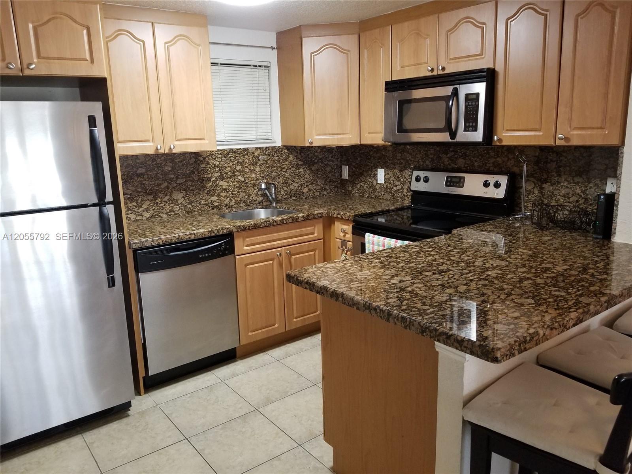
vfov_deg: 53.1
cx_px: 316
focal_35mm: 26
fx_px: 475
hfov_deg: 67.3
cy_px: 237
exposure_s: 1/30
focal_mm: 4.25
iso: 200
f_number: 1.7
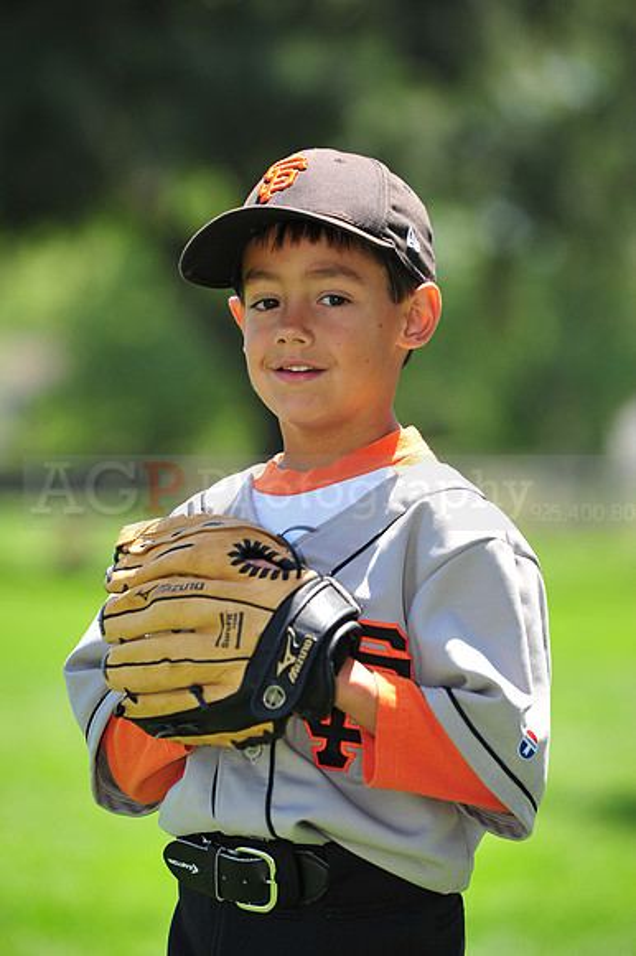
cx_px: 318
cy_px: 478
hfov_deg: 6.9
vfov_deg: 10.3
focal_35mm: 200
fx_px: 5306
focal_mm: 200
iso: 320
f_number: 5
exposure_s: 1/800
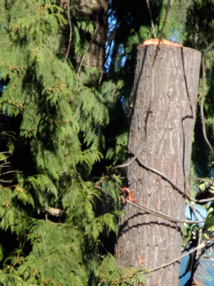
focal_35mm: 1068
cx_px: 107
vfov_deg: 1.9
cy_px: 206
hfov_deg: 1.4
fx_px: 8804
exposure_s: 1/250
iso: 160
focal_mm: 89.2
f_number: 6.3
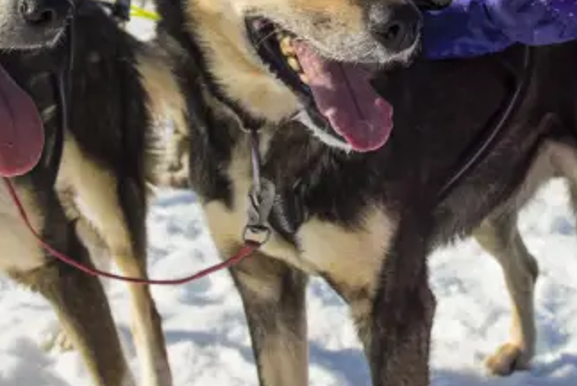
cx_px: 395
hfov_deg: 26.4
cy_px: -28
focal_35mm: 76
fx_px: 1219
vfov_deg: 17.4
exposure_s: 1/2000
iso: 100
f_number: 5.6
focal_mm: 24
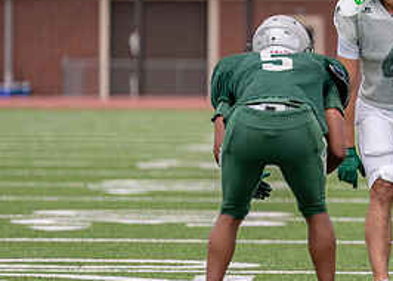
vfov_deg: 2.9
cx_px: 422
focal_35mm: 493
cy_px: 96
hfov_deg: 4.1
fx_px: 5503
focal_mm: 200
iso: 320
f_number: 2.8
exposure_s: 1/3200
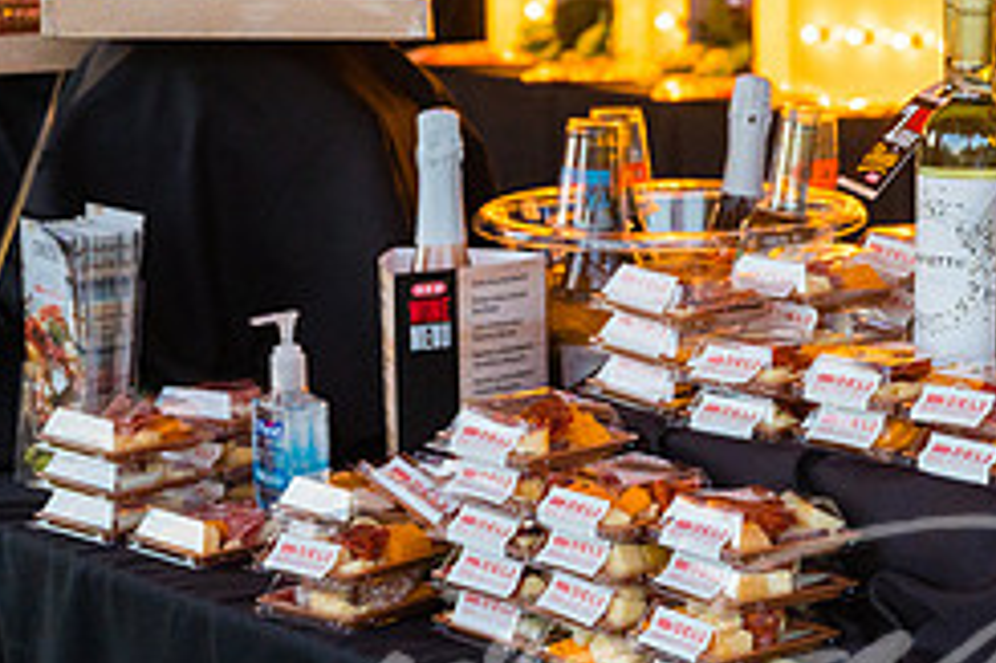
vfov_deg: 13.1
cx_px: 1114
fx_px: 2875
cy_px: 220
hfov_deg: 18.8
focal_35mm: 104
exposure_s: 1/500
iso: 1250
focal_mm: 44
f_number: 4
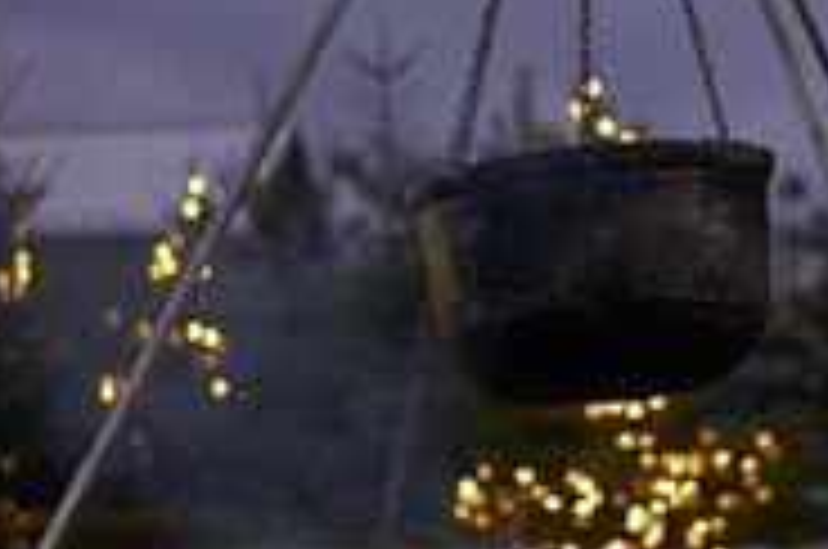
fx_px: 1745
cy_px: 288
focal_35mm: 76
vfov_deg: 17.9
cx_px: 585
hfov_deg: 26.5
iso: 500
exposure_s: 1/250
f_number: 1.4
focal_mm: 35
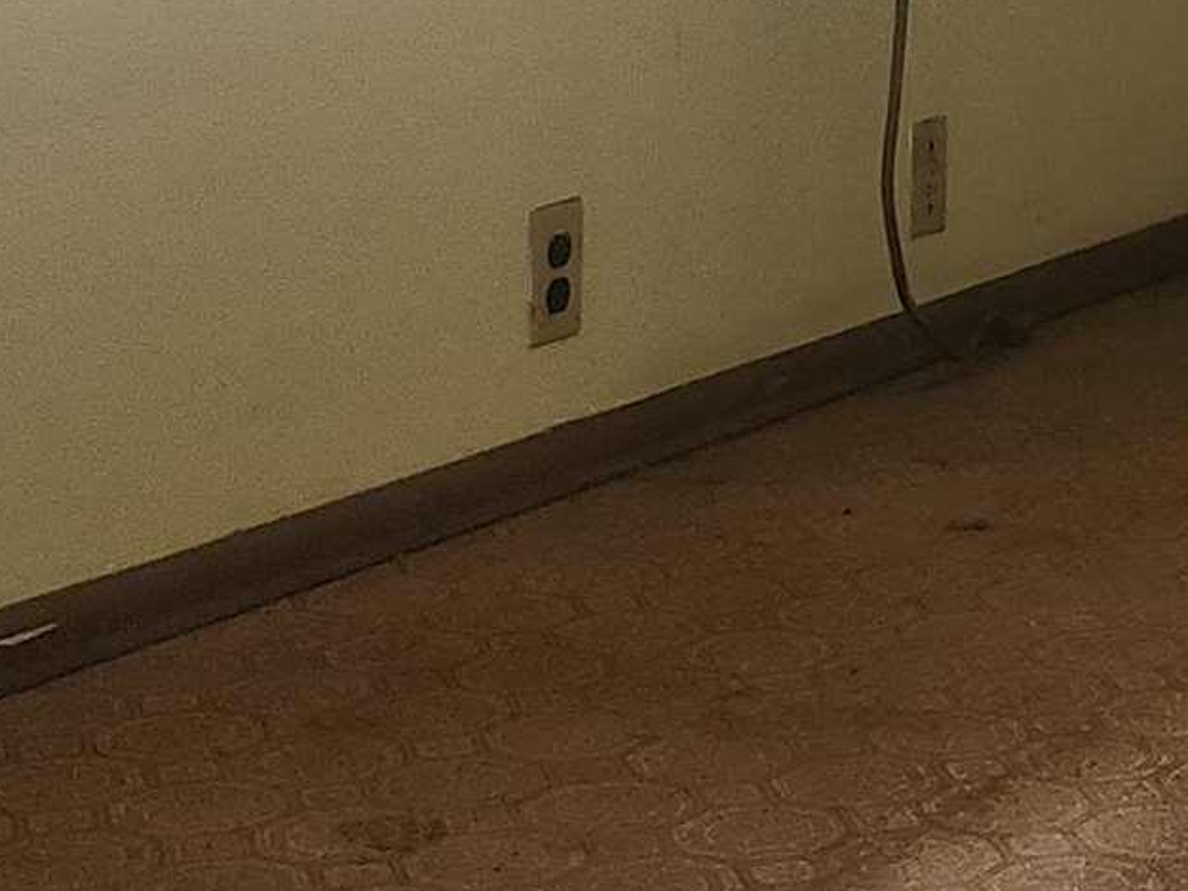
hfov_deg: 16.5
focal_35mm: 113
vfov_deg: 12.6
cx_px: 1511
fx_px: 3879
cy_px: -315
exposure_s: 1/30
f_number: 1.8
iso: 100
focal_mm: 5.54
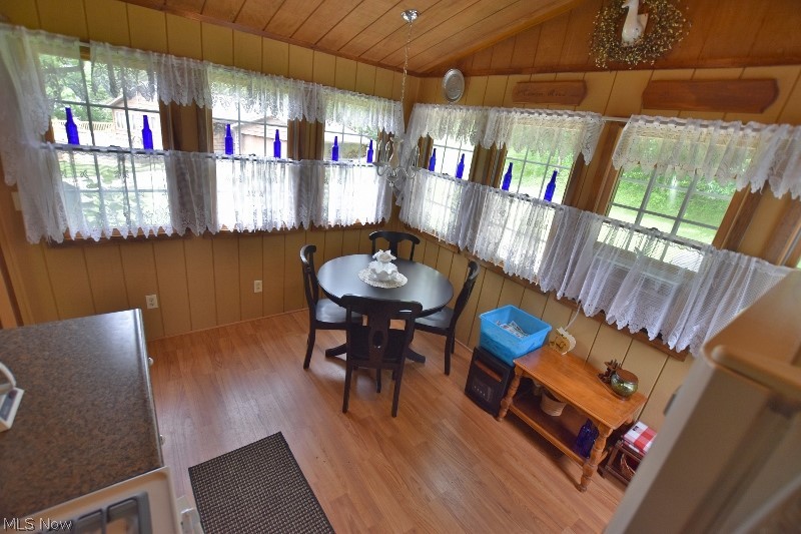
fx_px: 334
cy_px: 267
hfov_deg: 100.4
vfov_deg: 77.3
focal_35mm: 15
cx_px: 400
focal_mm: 10
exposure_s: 1/80
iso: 400
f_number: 4.5
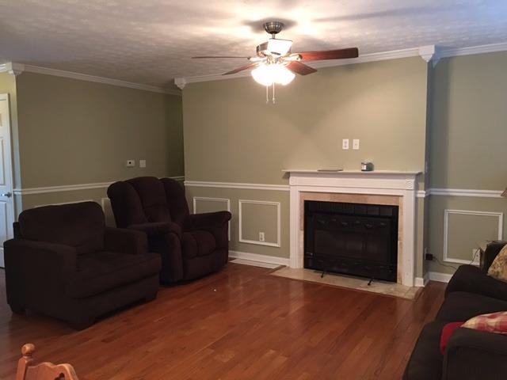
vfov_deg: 48.2
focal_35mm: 29
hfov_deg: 61.7
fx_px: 425
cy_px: 190
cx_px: 254
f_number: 2.2
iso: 80
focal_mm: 4.15
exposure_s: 1/10
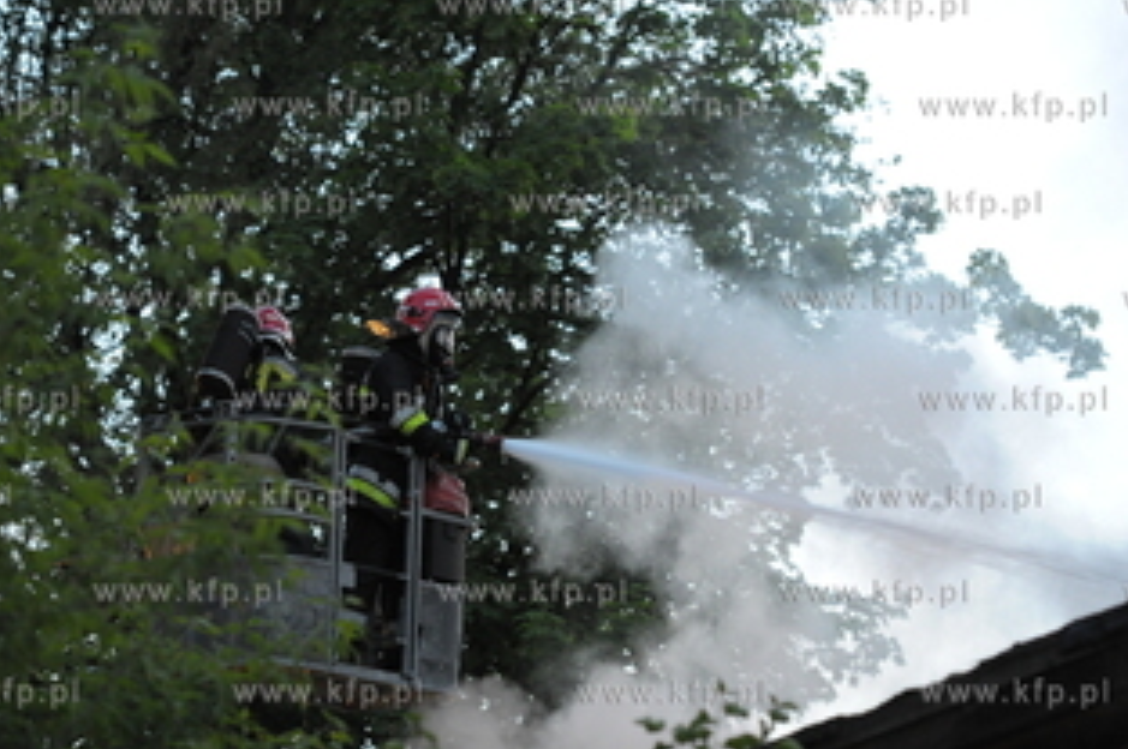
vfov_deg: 8.6
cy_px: 447
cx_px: 454
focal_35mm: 160
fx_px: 5008
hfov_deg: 12.8
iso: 3200
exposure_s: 1/80
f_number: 2.8
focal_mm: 125
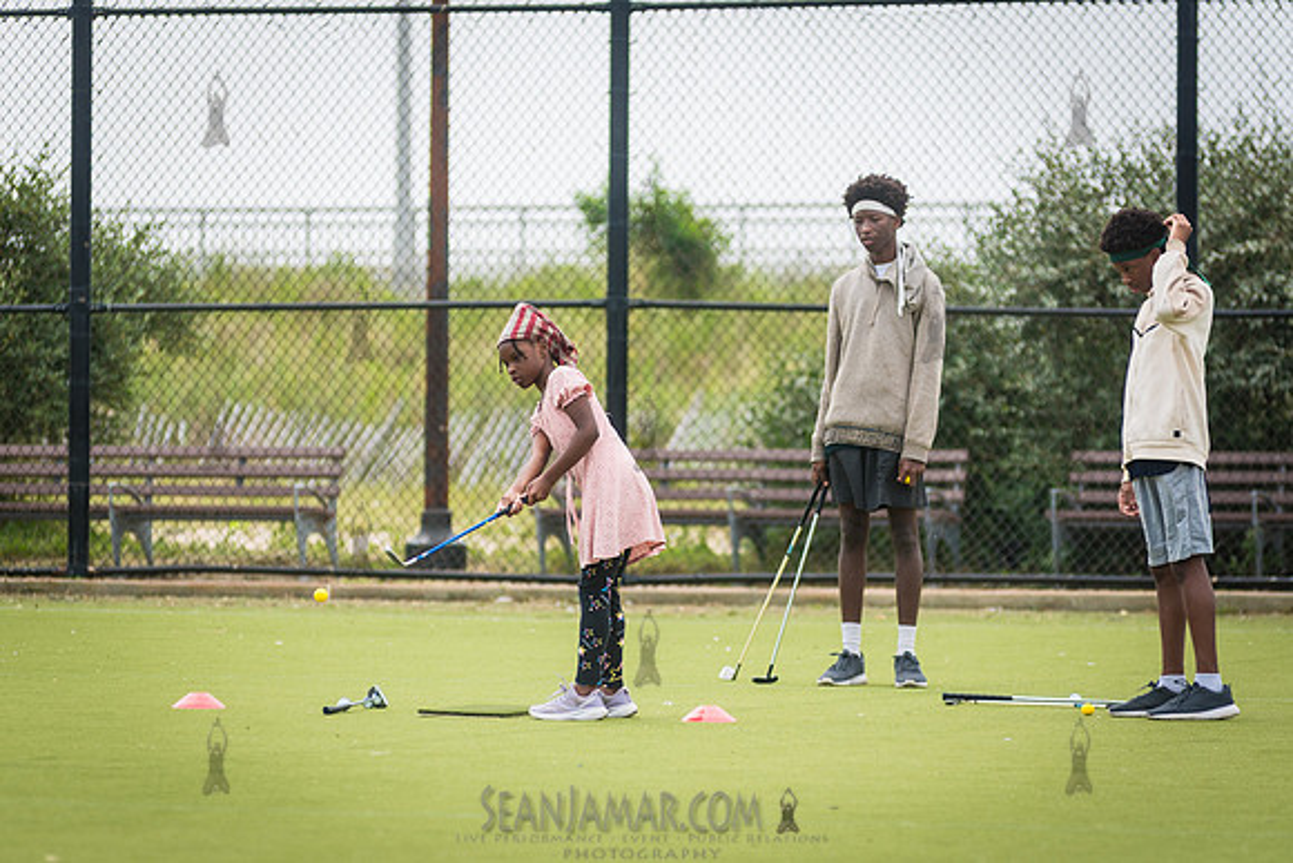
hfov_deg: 9.0
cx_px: 710
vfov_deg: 6.0
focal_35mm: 228
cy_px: 464
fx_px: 8202
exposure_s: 1/1600
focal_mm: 200
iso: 250
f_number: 4
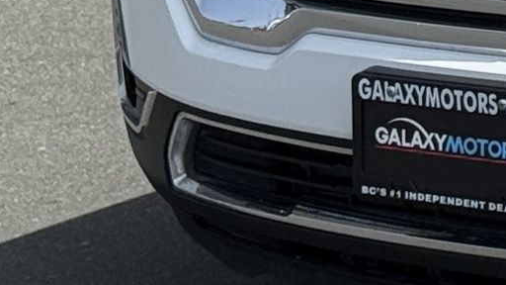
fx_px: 3945
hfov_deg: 7.0
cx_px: 1105
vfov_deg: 4.1
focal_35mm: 294
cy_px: -284
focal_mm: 6.76
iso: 64
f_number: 1.78
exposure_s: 1/7874
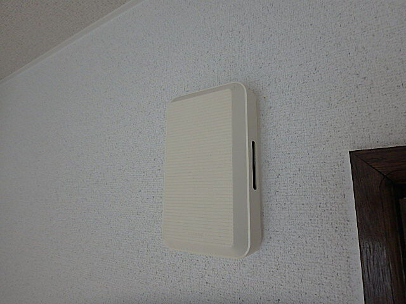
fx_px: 246
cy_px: 152
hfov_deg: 79.0
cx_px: 203
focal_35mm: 21
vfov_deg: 63.4
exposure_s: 1/30
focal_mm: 3.7
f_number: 3.5
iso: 200
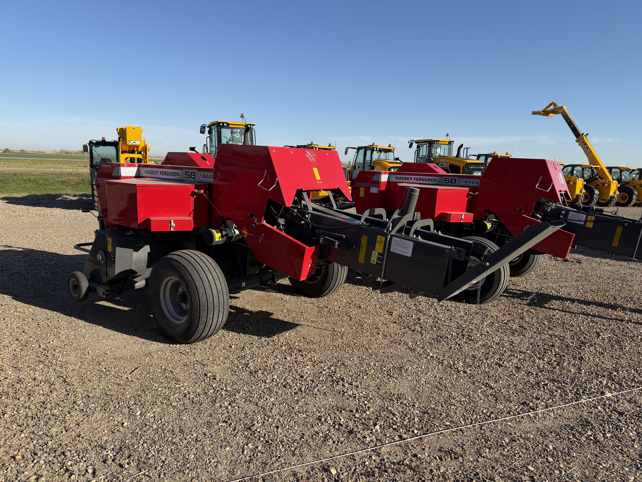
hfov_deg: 71.6
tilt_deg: -11.3
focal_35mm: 24
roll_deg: -1.5
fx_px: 445
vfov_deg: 56.8
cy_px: 241
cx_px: 321
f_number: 1.78
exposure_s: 1/3953
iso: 80
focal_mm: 6.76
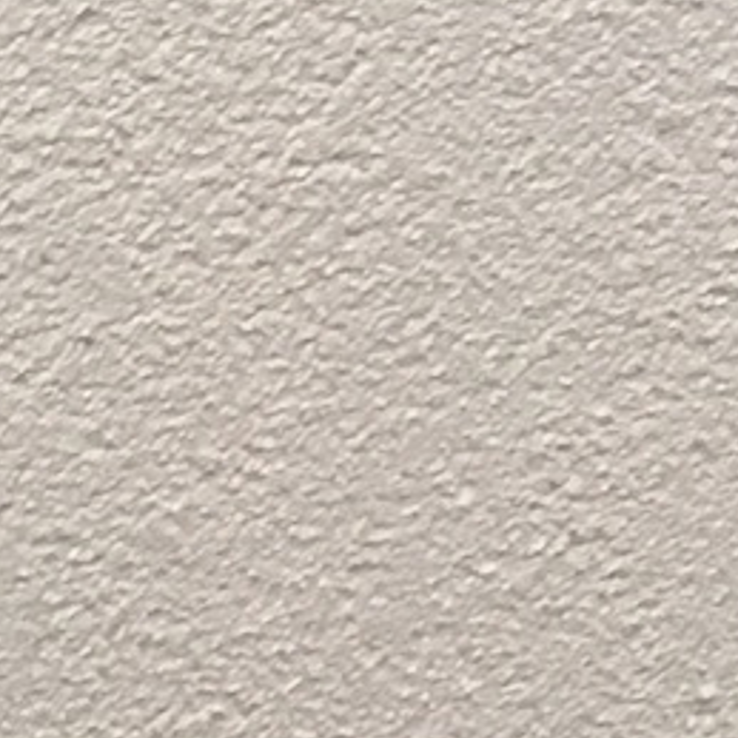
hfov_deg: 8.4
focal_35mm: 203
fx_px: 4896
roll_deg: +1.2
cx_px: -456
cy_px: -1909
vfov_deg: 7.1
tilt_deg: -7.5
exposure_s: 1/33
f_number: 2.2
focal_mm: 4.15
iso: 160
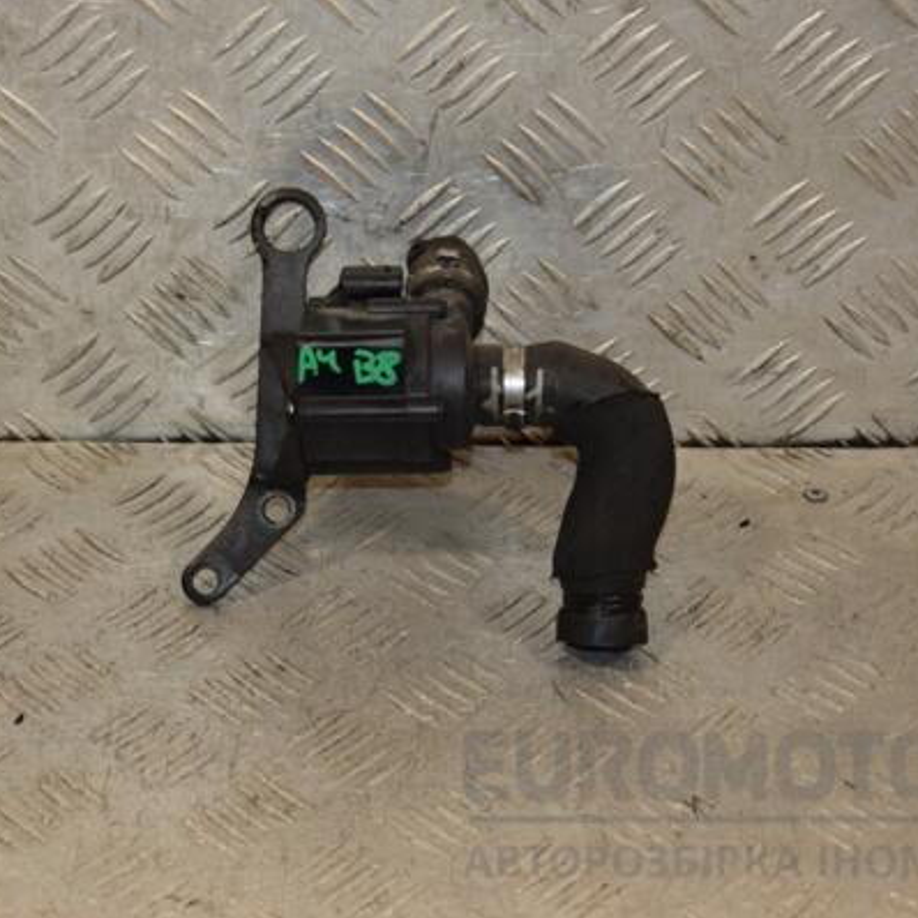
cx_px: 420
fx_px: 3000
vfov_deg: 17.4
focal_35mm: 100
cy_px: 459
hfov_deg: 17.4
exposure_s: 1/200
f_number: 5.6
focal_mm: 52
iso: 800
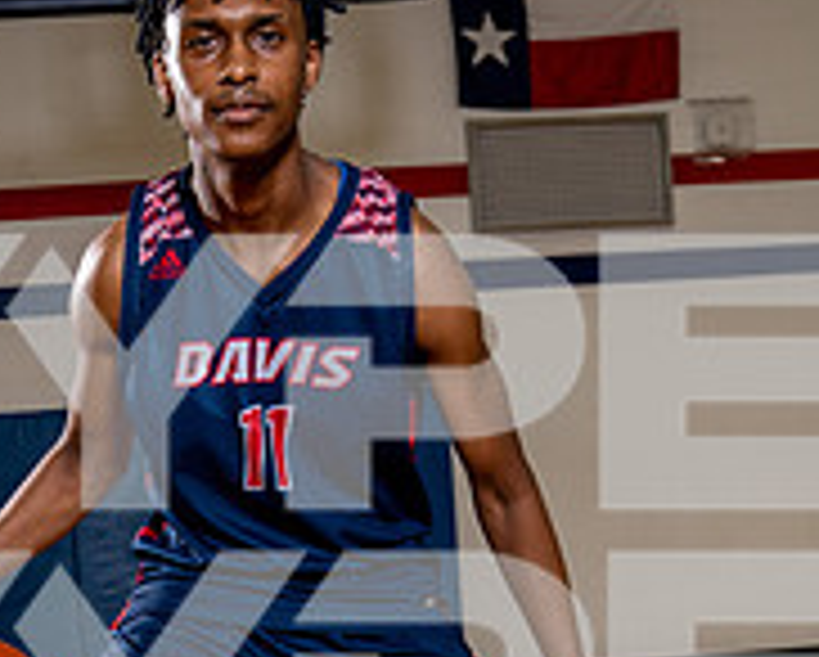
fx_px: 1577
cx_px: 243
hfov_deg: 28.8
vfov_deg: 22.4
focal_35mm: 65
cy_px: 693
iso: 500
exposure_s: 1/250
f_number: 5.6
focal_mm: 28
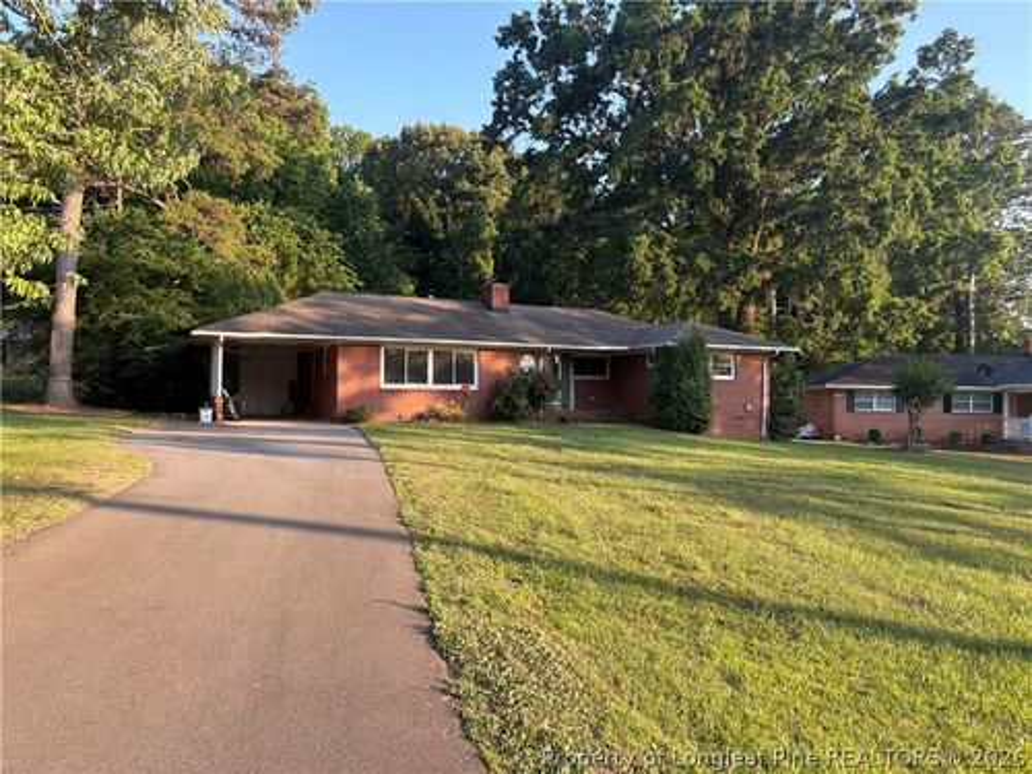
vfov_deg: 53.1
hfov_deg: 67.3
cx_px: 516
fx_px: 775
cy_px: 387
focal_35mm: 26
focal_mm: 5.96
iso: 64
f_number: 1.6
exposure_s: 1/462
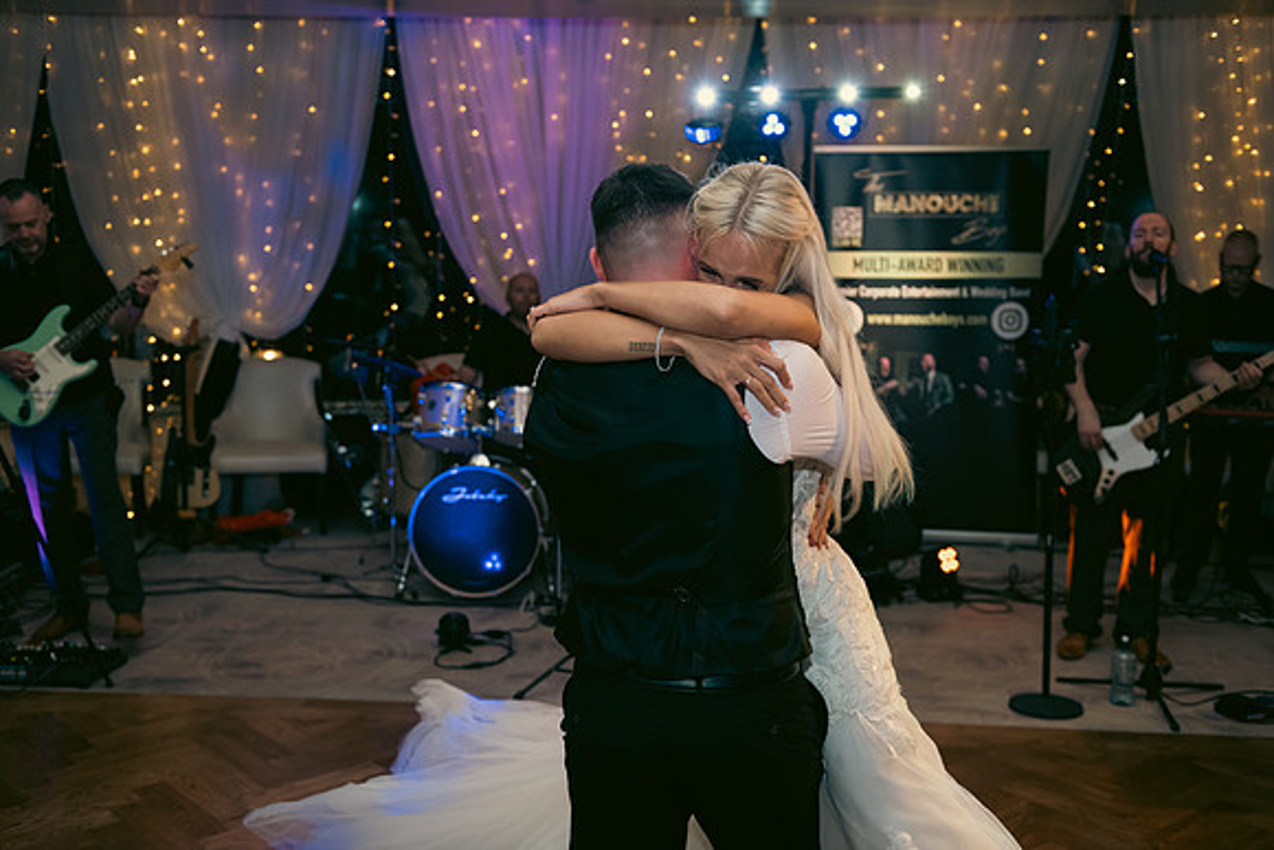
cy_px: 425
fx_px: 1345
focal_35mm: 38
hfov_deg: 50.7
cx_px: 637
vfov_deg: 35.1
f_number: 3.5
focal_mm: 38
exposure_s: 1/160
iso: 640
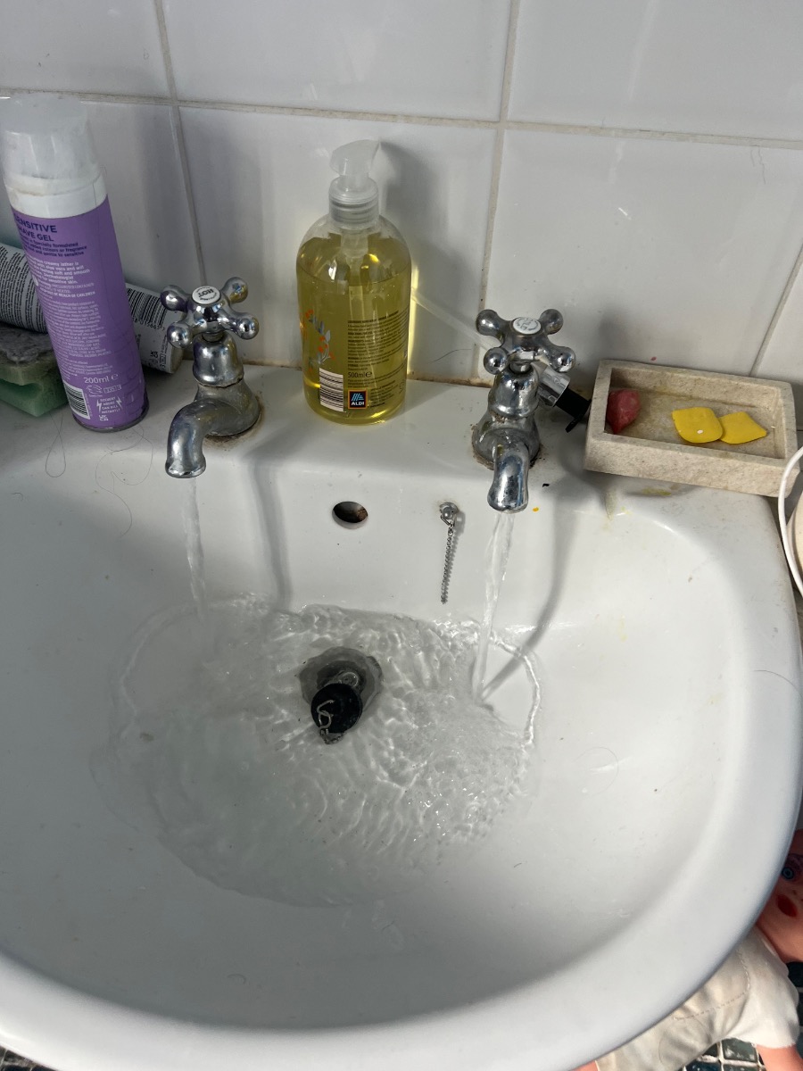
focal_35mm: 26
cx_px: 402
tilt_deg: -47.6
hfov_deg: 53.1
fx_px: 804
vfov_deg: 67.3
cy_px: 536
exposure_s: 1/121
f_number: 1.5
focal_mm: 5.7
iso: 125
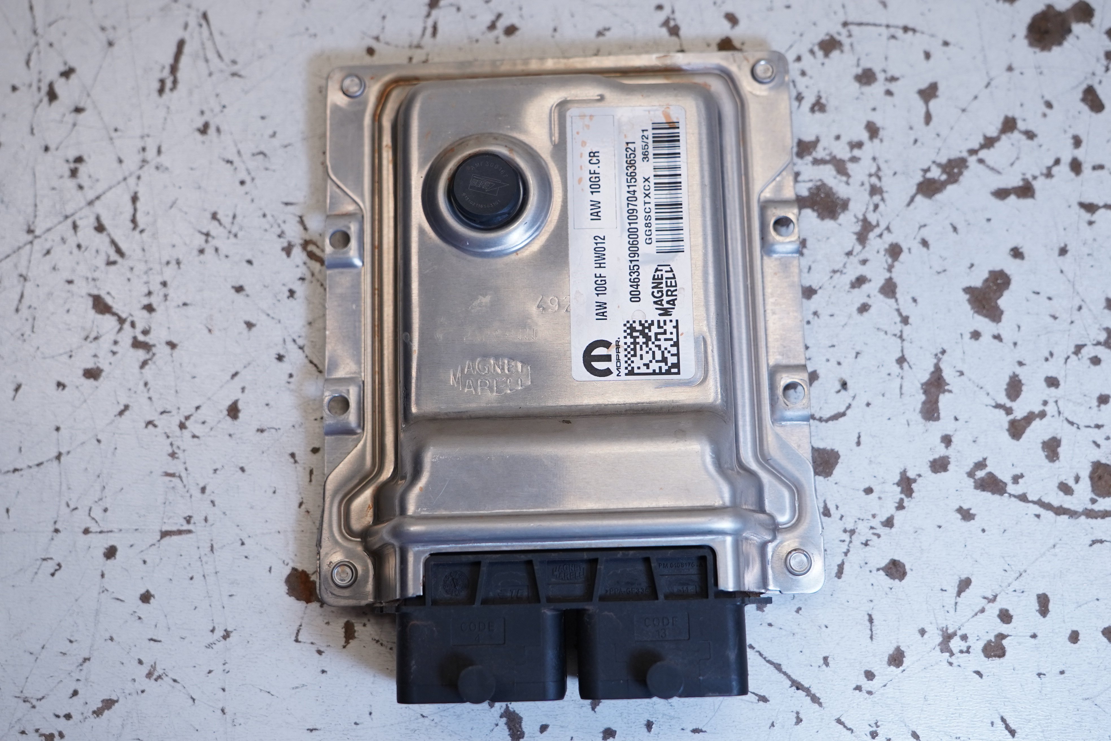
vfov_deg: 31.2
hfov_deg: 45.4
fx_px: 1327
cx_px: 556
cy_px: 370
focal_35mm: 43
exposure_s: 1/500
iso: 500
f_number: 4
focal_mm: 29
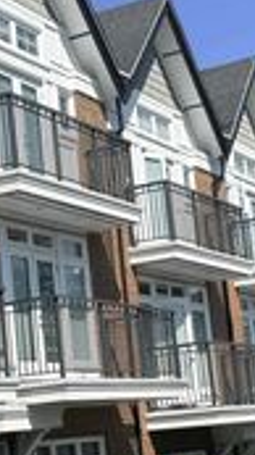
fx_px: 1169
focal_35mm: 97
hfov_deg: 12.4
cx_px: 58
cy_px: 239
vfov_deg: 22.0
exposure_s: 1/5714
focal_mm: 6.76
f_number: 1.78
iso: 80
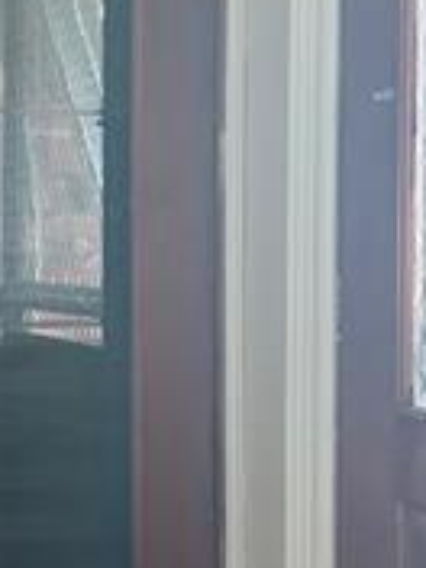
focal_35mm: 105
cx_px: -287
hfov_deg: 13.0
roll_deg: +0.1
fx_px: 1723
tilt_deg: -0.2
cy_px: 216
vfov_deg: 18.7
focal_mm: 6.76
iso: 800
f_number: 1.78
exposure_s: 1/40
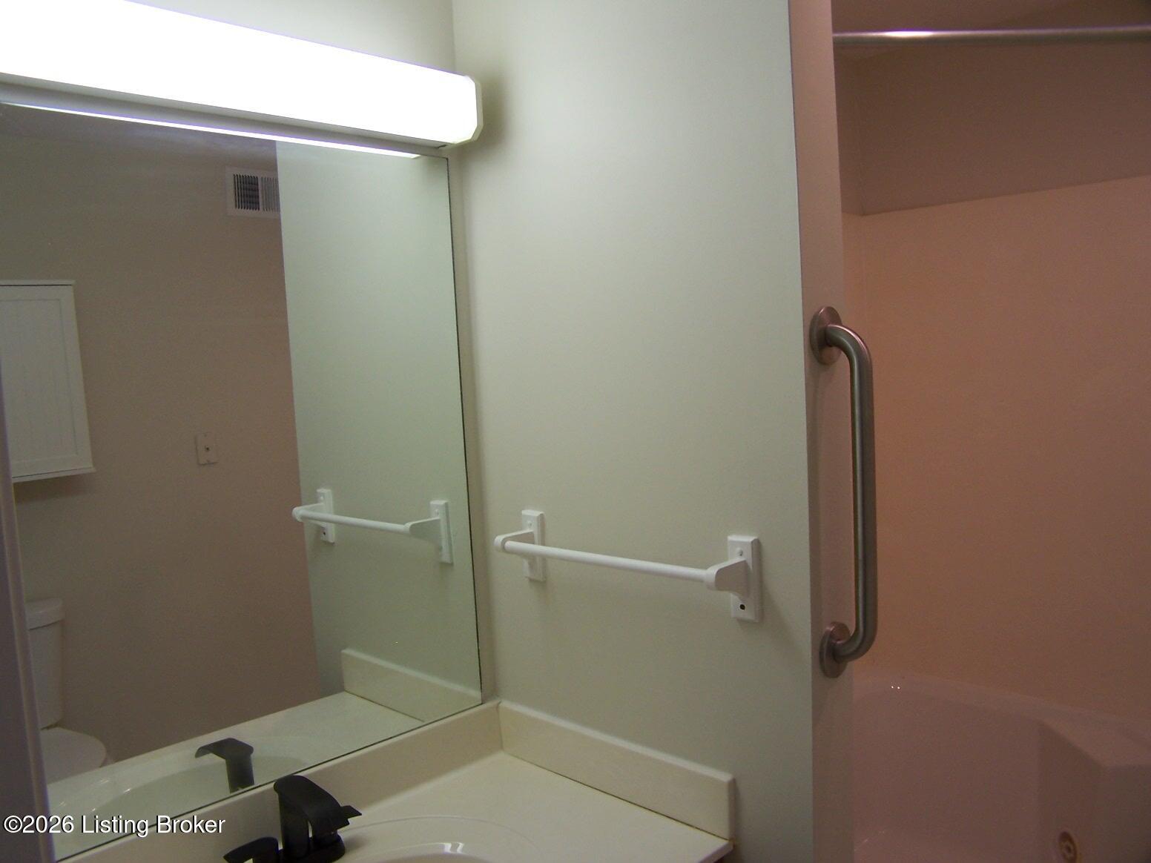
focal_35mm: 38
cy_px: 432
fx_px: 1264
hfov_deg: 49.0
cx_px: 576
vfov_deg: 37.7
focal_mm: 6.3
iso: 80
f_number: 2.8
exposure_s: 1/45
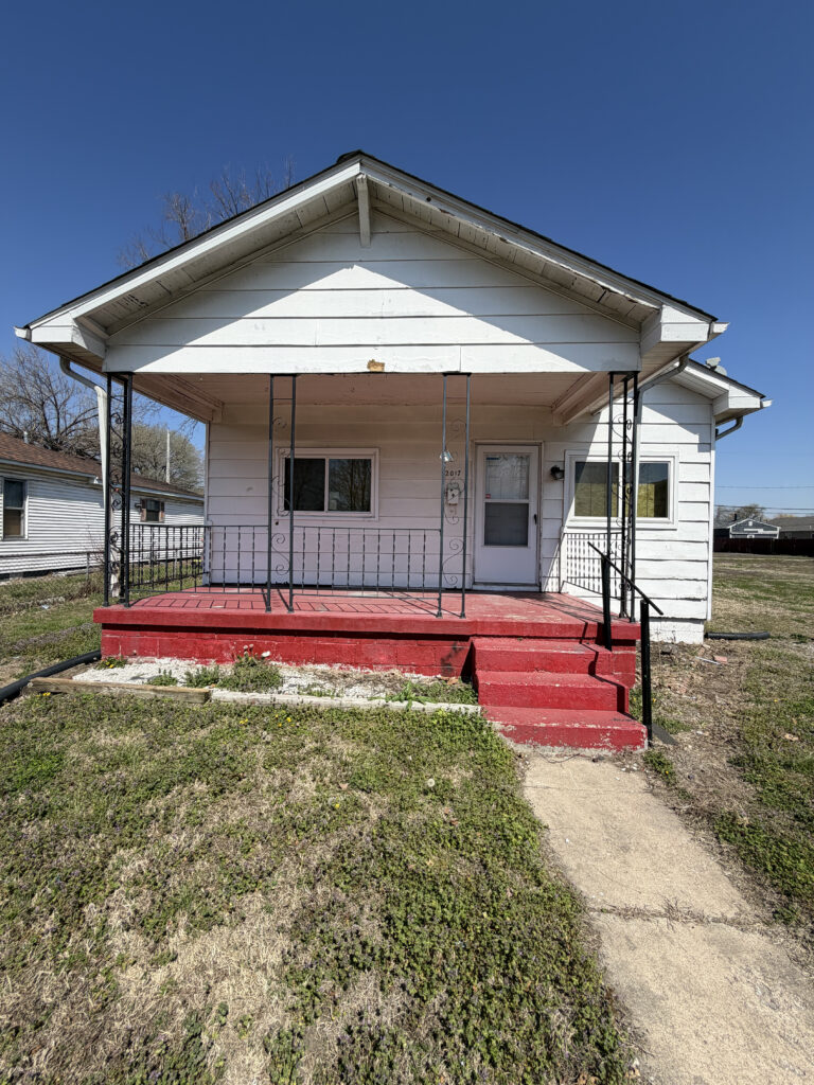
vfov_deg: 102.1
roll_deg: -2.5
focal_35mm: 14
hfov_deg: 85.7
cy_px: 542
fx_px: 439
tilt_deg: +1.2
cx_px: 407
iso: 20
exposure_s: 1/985
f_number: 2.2
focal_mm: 2.22
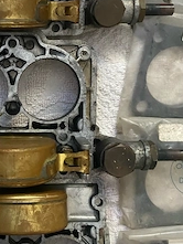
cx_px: 26
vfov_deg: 40.3
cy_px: 107
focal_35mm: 47
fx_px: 331
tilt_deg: -83.4
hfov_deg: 29.9
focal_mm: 4.25
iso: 800
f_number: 1.8
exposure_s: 1/30
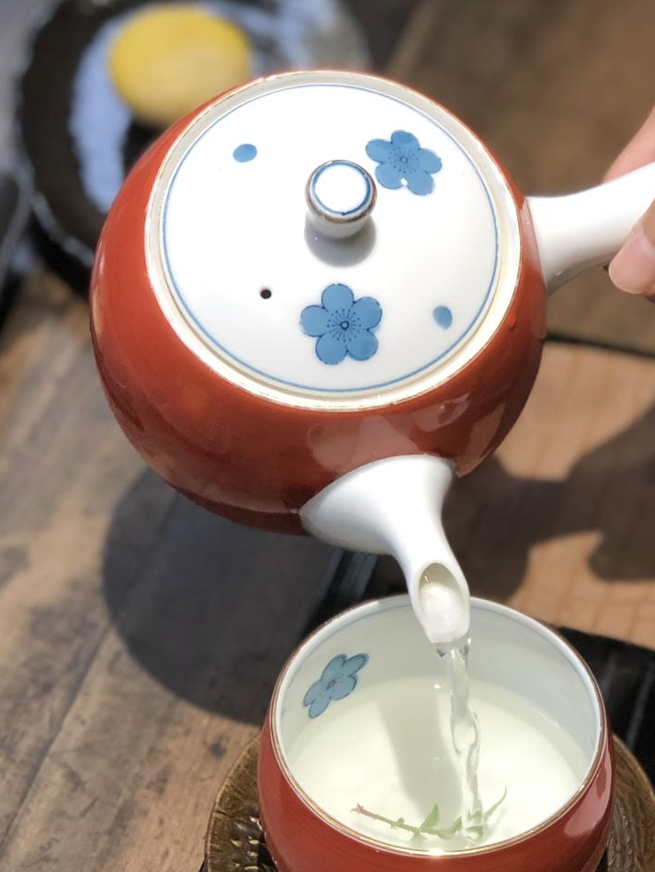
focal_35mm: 96
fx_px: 2421
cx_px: 503
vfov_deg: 20.4
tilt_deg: -48.1
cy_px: 512
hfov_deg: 15.3
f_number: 2.8
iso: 64
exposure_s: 1/30
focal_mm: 6.6
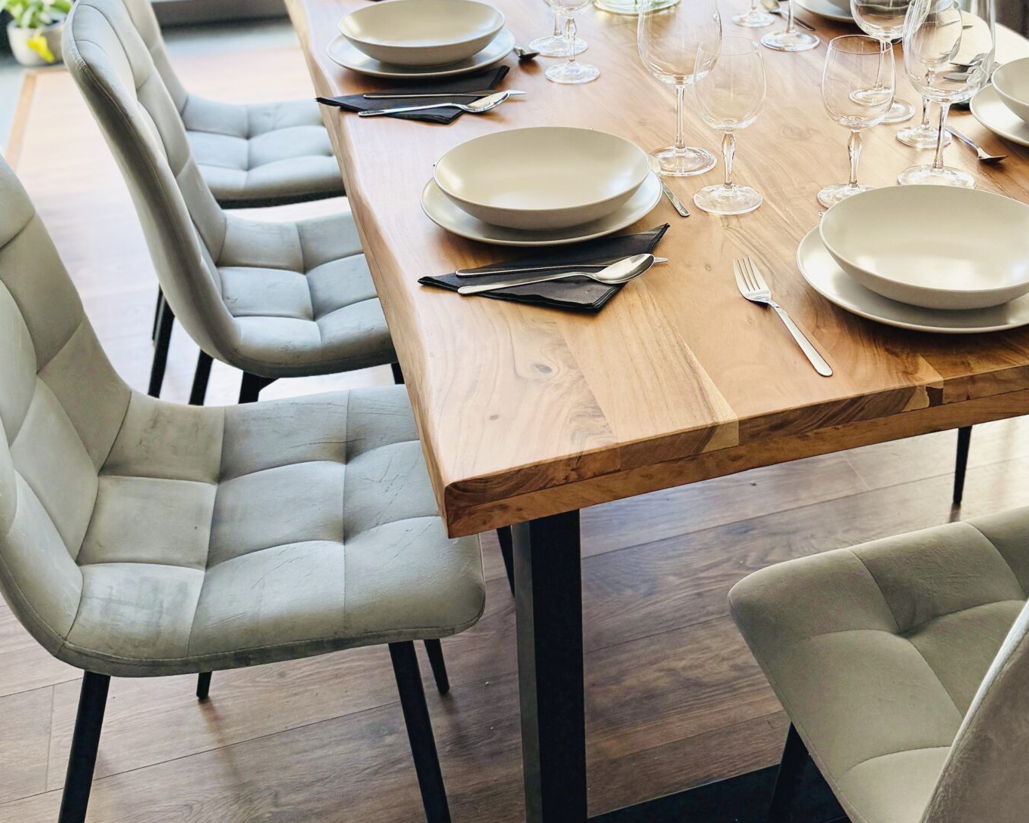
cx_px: 679
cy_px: 170
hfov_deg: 41.5
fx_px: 1340
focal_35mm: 44
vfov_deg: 33.2
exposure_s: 1/231
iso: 200
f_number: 1.78
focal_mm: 6.76
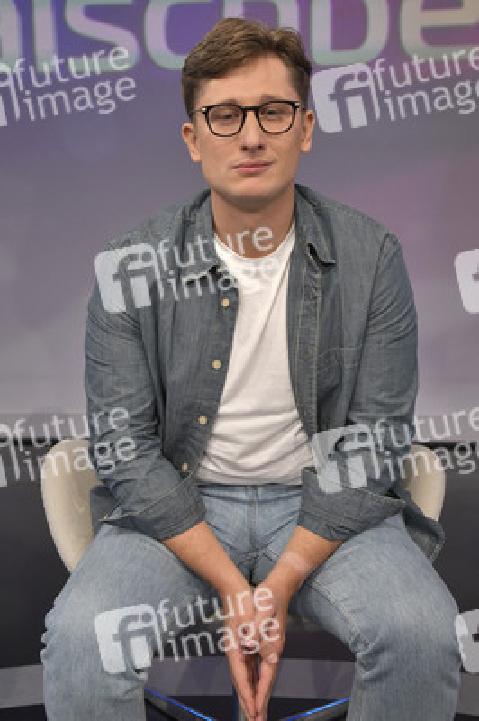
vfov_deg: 41.1
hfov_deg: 28.0
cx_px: 240
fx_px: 960
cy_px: 360
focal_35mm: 48
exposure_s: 1/200
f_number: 6.3
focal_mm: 48
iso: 2500
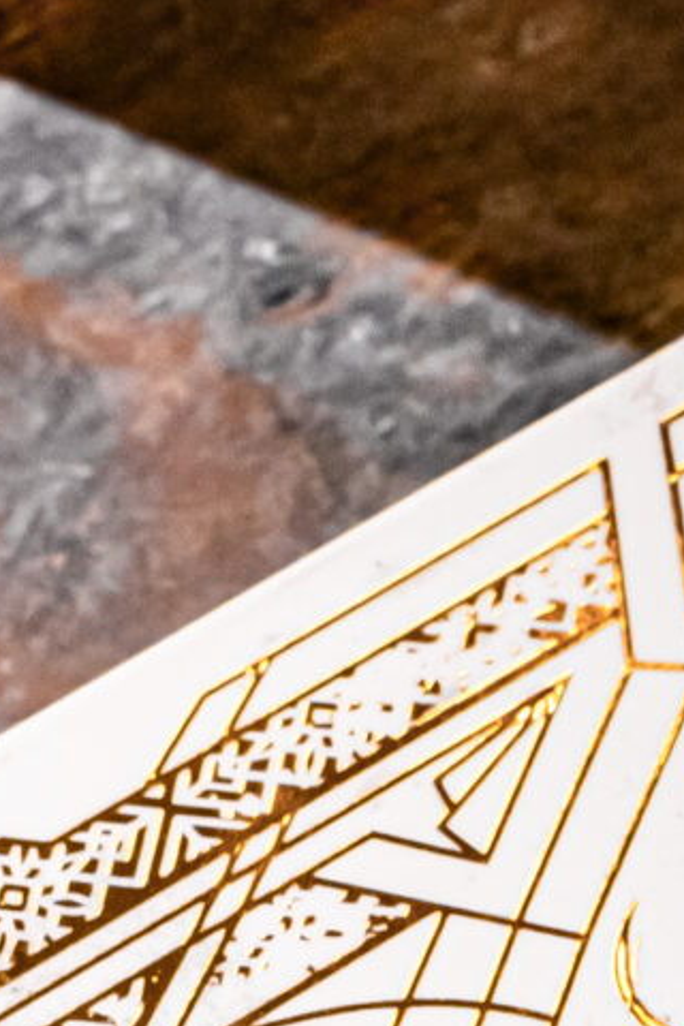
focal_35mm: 336
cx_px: 1010
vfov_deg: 6.0
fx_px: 9575
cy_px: 1996
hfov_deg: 4.1
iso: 800
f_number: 18
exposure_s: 1/25
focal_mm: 63
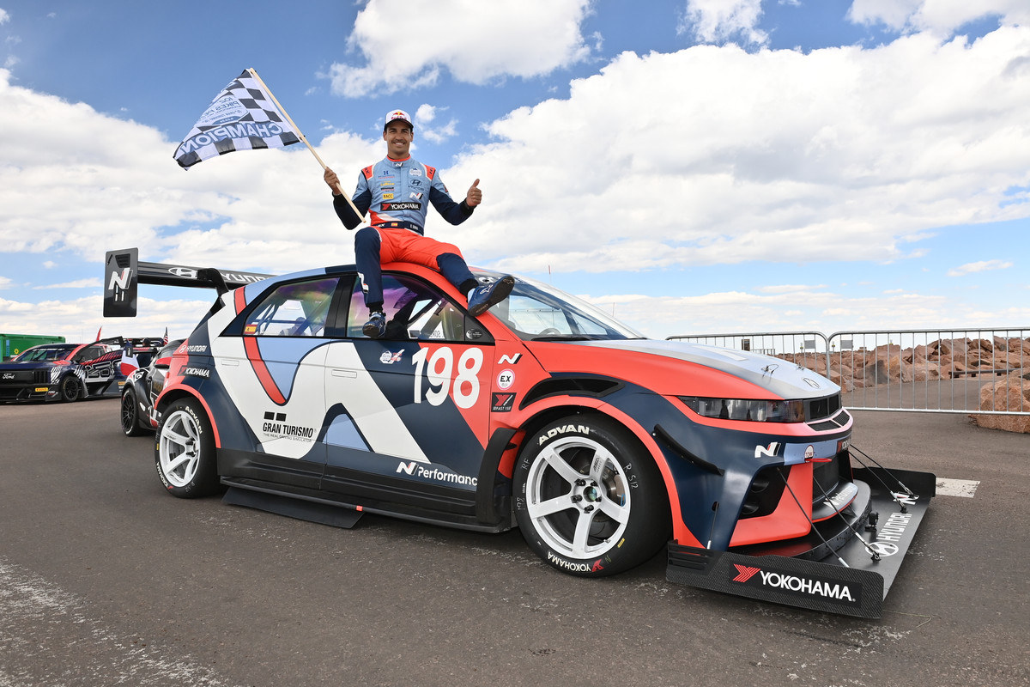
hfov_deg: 73.7
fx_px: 687
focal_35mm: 24
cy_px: 344
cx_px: 515
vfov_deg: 53.1
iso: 400
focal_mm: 24
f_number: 10
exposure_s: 1/250
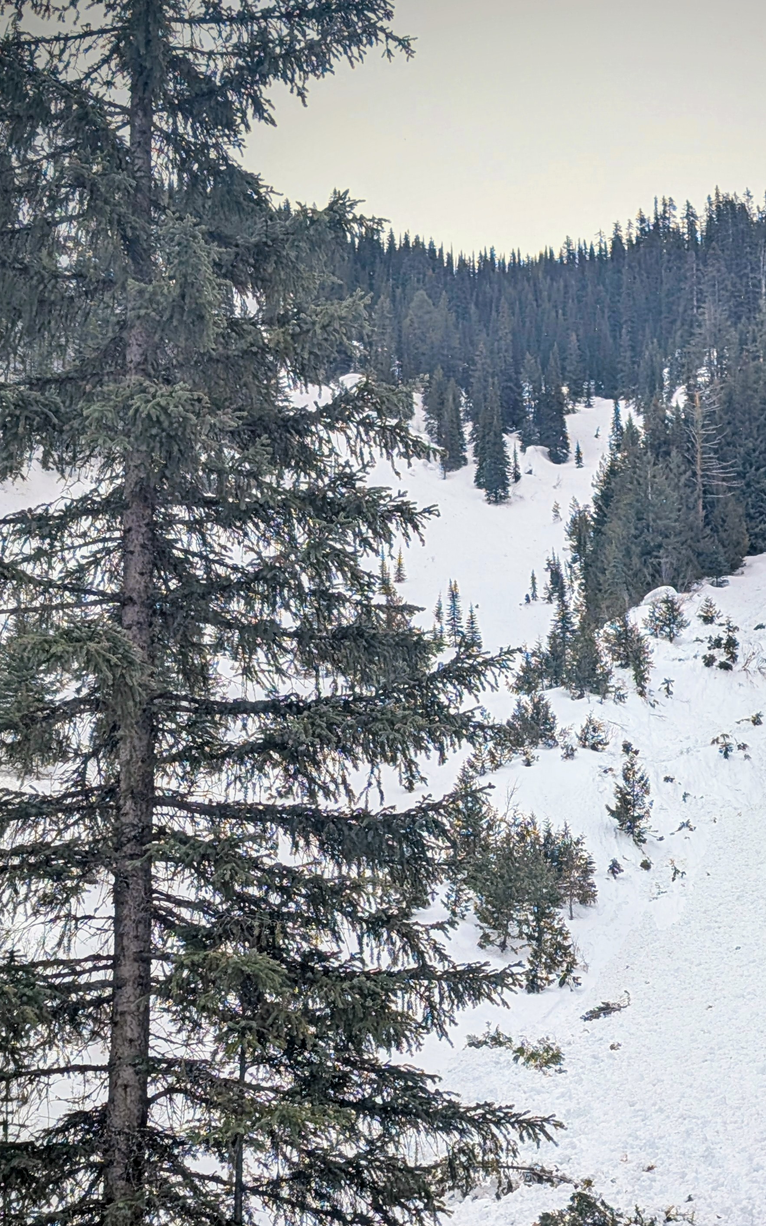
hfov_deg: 17.2
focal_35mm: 75
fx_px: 2506
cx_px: 631
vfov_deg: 27.3
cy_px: 856
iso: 25
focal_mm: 6.9
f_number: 1.68
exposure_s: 1/472
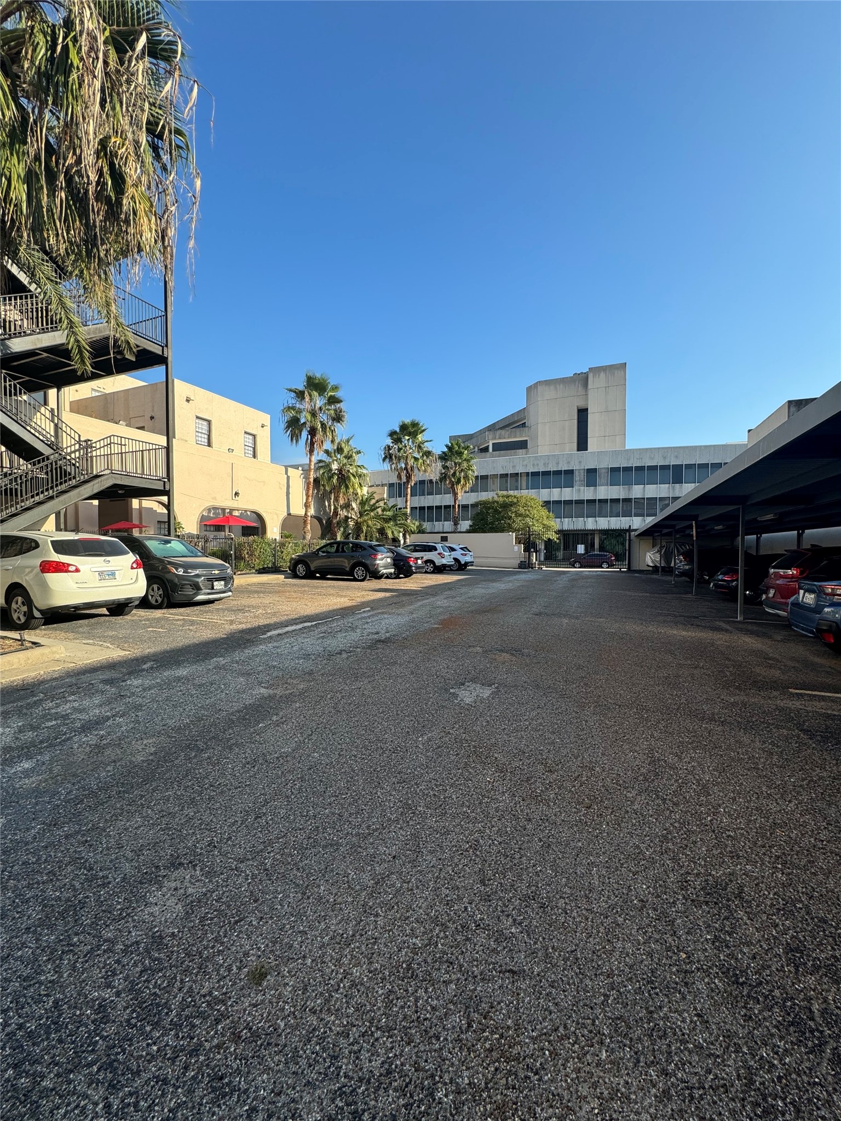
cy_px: 560
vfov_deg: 102.1
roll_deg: +0.4
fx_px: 454
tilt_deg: -1.6
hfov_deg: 85.7
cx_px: 420
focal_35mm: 14
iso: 50
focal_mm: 2.22
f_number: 2.2
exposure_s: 1/840
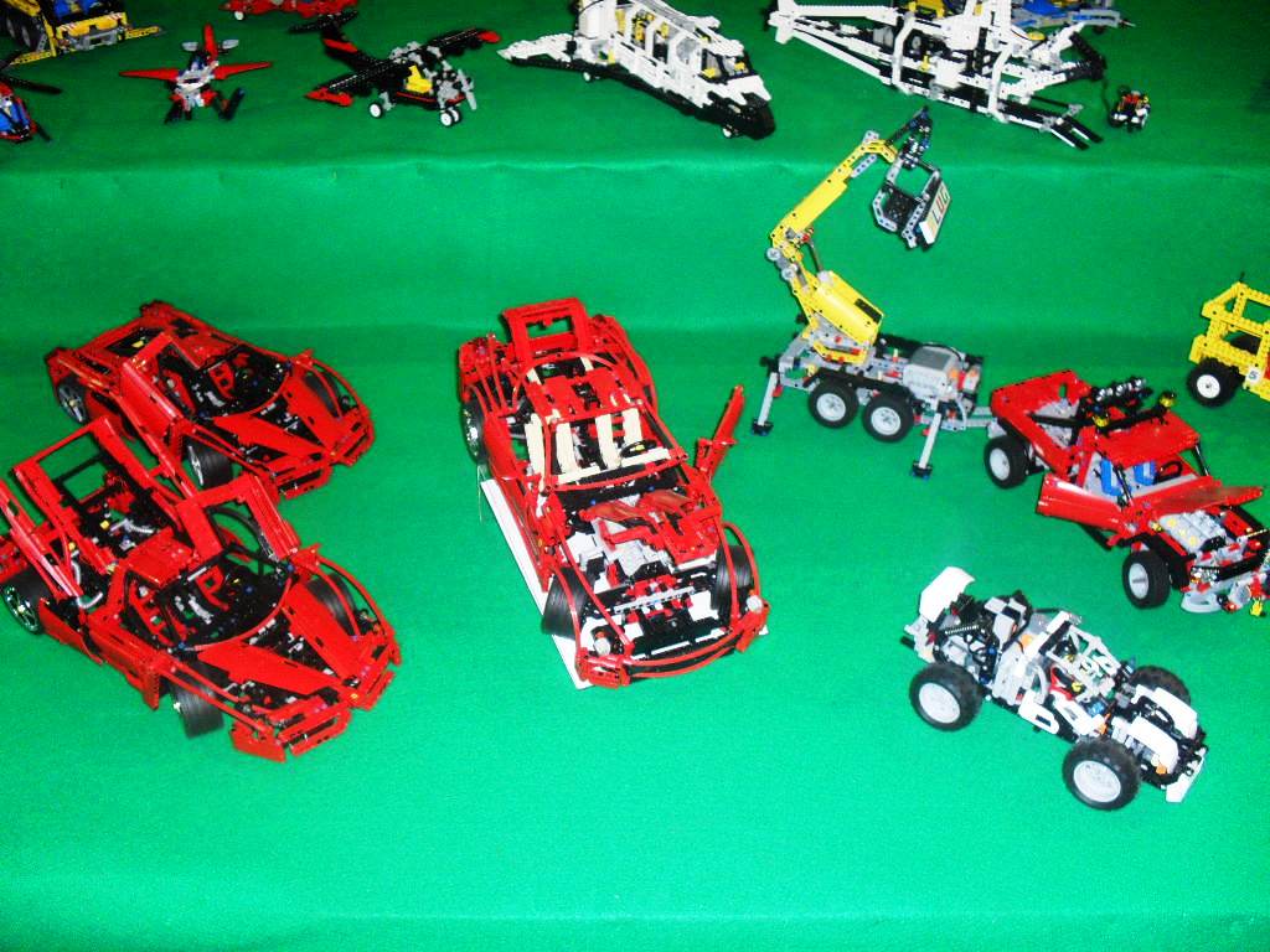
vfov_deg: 40.7
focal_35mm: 35
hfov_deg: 52.6
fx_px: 1284
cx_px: 635
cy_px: 476
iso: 200
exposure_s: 1/45
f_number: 3.2
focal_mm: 6.3
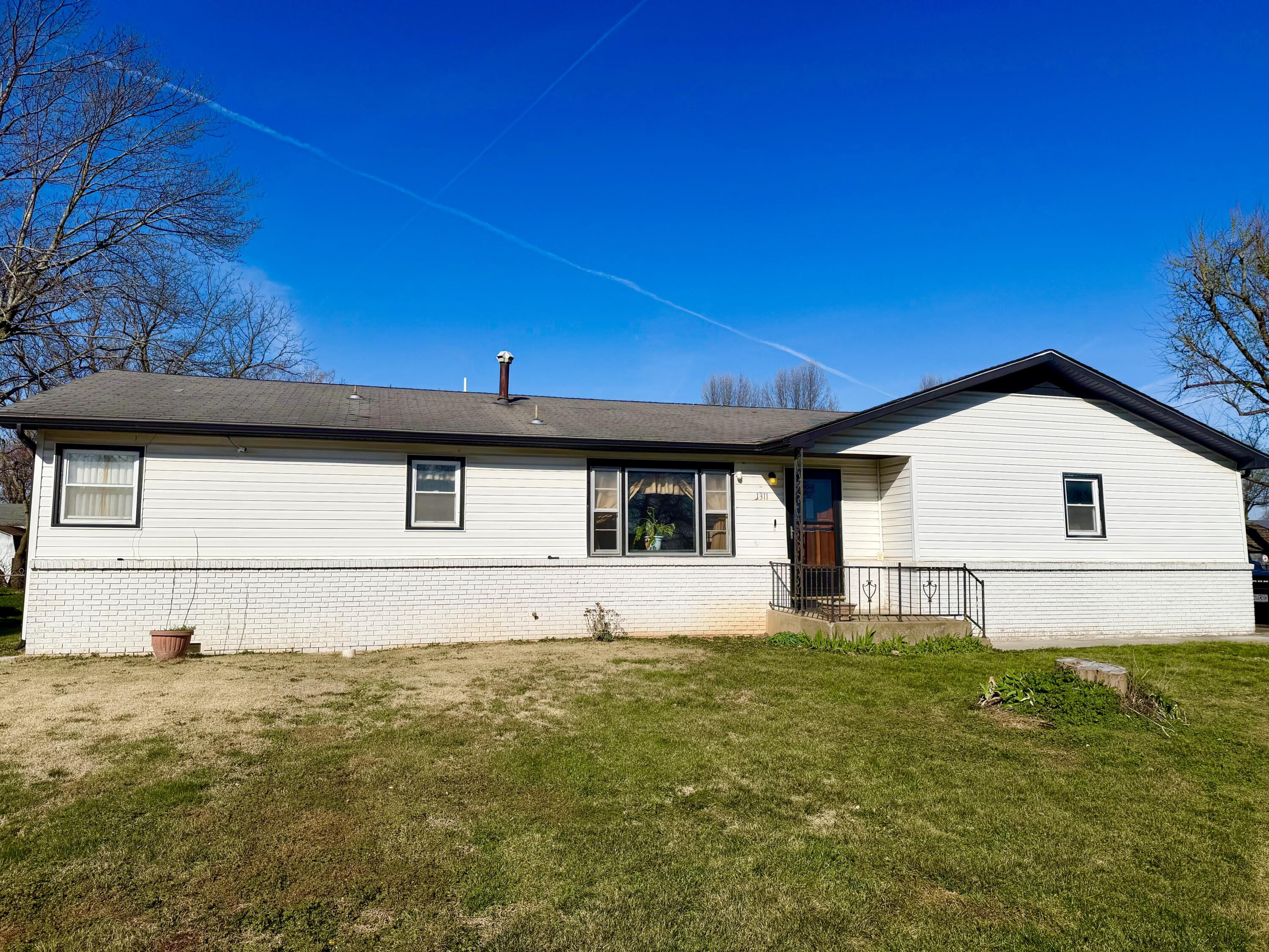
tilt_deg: +6.6
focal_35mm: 24
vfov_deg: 56.8
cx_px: 634
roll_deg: +1.0
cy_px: 476
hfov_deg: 71.6
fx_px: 880
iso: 80
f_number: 1.78
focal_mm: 6.76
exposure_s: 1/11905
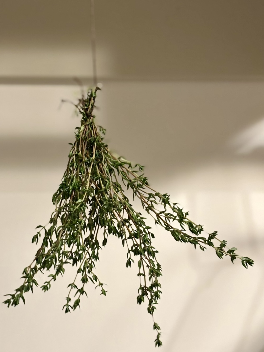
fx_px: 793
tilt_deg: +10.2
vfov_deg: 25.0
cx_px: 95
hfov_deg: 18.9
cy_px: 154
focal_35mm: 78
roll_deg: +0.5
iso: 250
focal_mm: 5.96
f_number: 1.6
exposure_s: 1/40
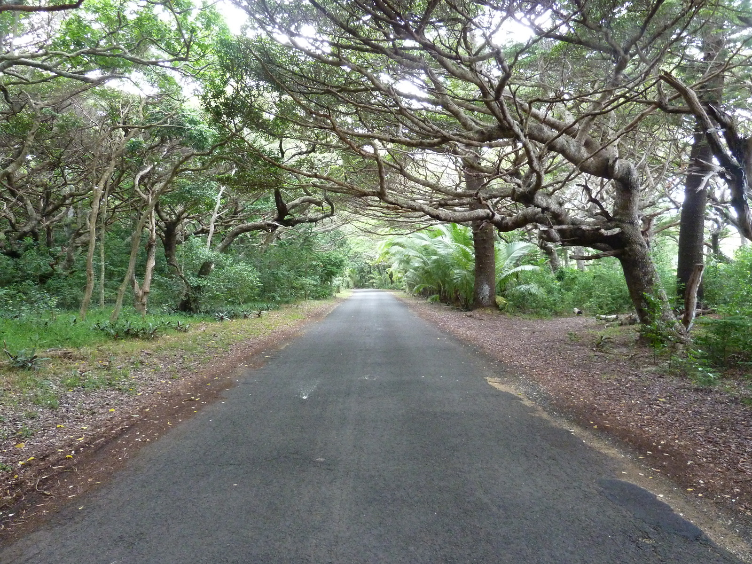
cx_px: 376
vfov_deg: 54.9
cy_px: 282
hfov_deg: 69.4
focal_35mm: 25
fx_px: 543
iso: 400
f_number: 3.3
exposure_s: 1/13
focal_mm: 4.1
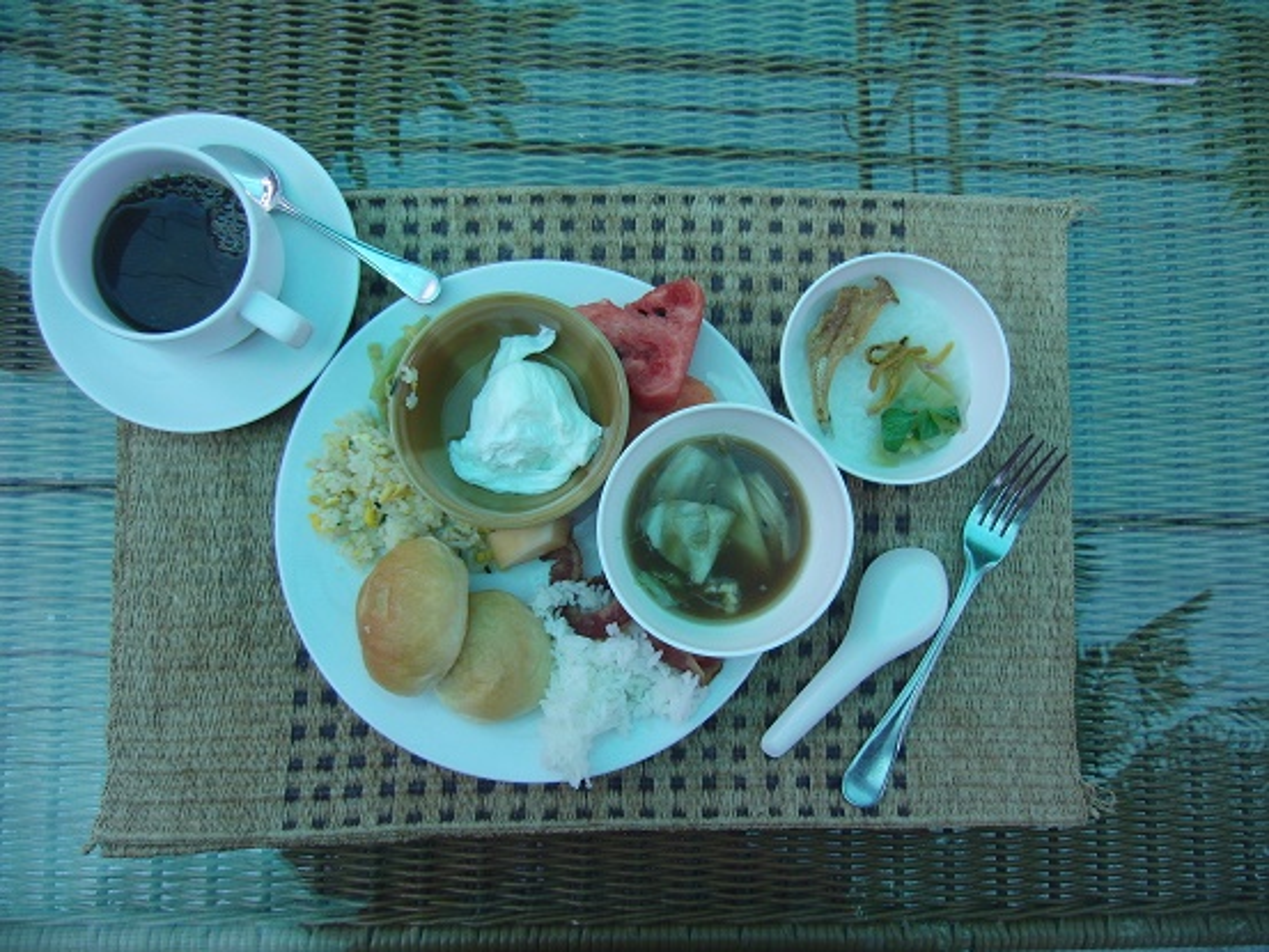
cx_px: 634
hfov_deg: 71.6
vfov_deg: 56.8
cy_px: 476
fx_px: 880
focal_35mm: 24
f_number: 3.2
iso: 100
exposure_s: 1/100
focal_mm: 4.3
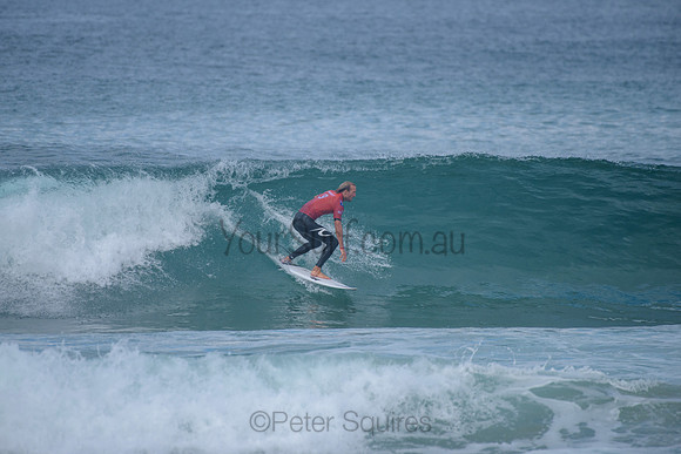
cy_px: 213
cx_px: 315
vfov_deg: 2.5
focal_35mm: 552
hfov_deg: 3.7
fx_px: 10436
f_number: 5.6
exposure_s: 1/2000
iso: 280
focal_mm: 500
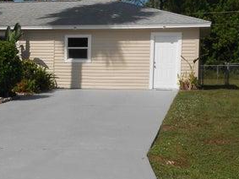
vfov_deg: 17.1
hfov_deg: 22.3
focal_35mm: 86
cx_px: 28
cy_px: 124
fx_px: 594
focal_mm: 6.8
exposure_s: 1/1250
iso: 80
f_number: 4.2
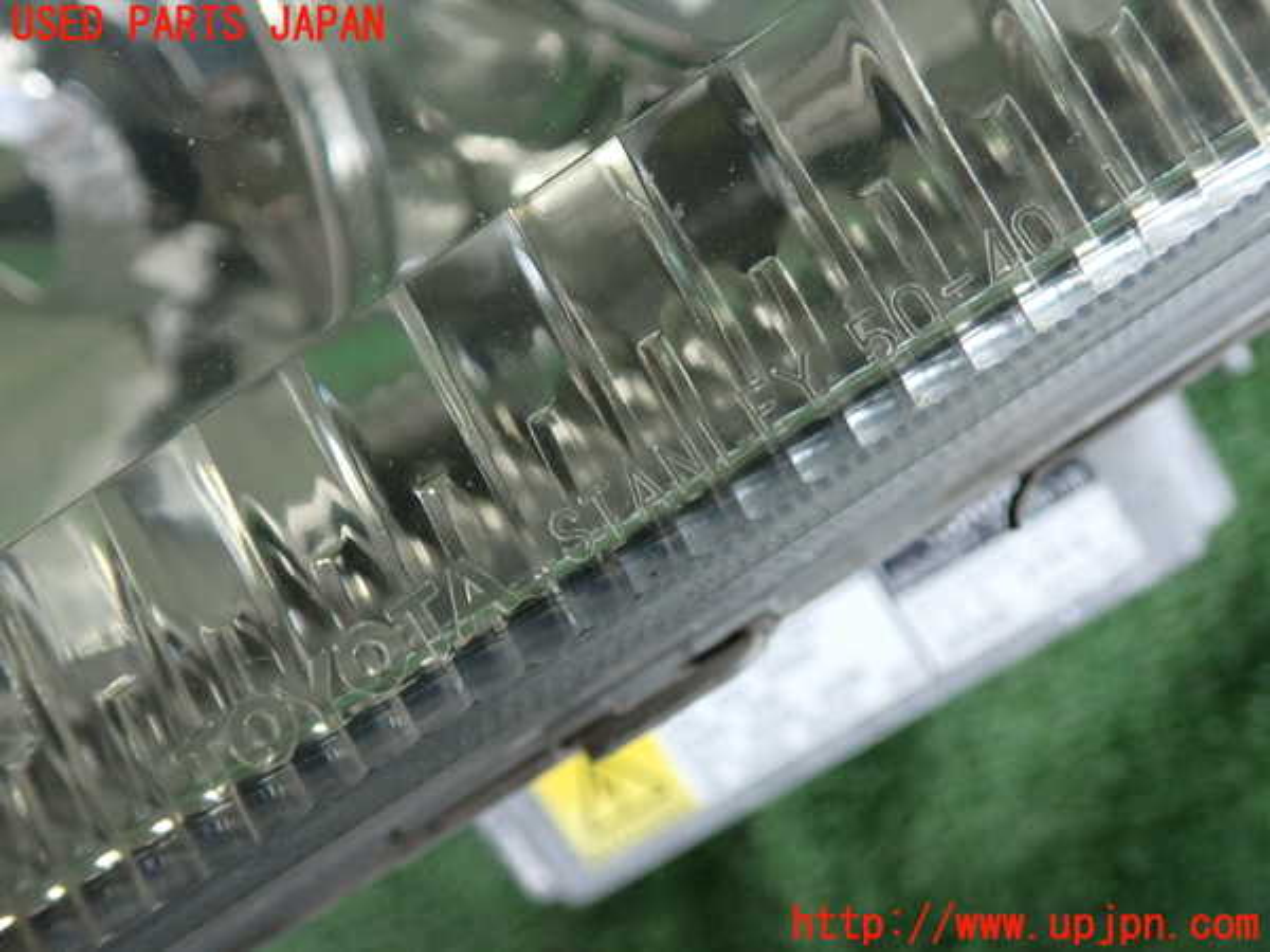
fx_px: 1174
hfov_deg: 56.8
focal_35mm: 32
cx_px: 635
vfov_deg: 44.2
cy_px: 476
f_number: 2.4
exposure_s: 1/125
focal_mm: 5.79
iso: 320
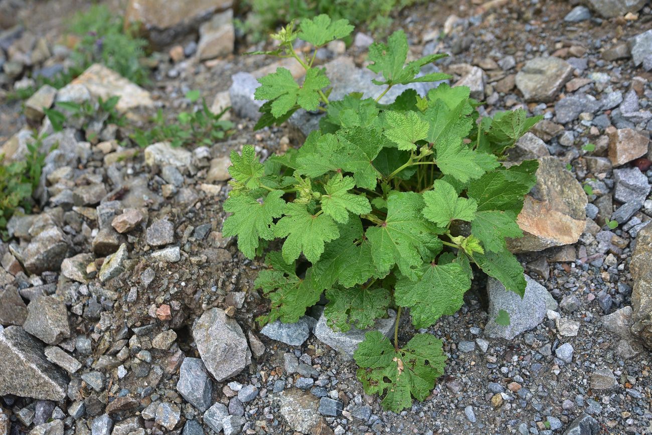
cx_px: 326
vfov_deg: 29.9
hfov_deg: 43.6
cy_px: 218
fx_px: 815
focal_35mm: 45
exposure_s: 1/125
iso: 160
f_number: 5.6
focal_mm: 45
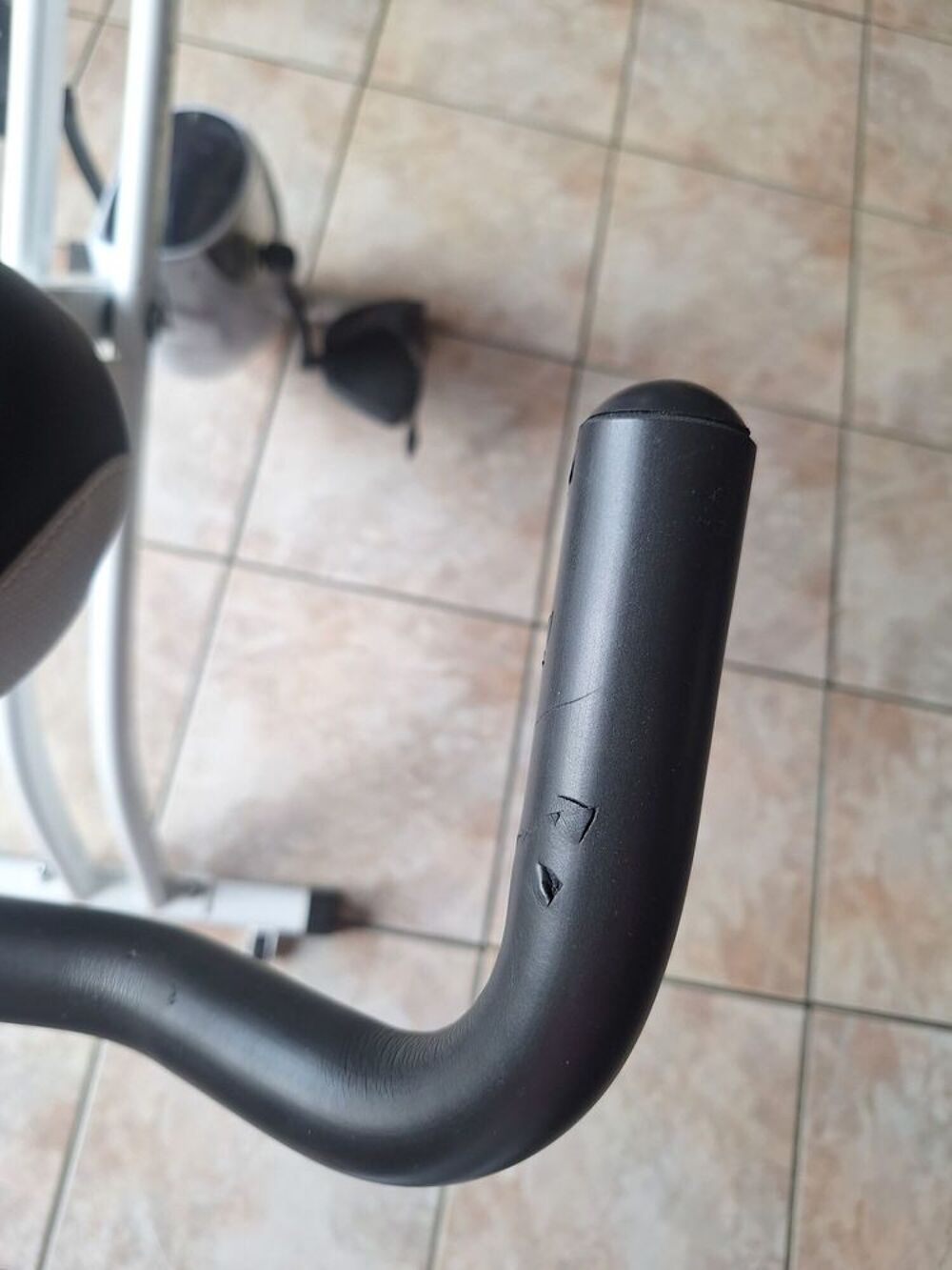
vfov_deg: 73.9
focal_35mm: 23
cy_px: 635
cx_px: 476
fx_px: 843
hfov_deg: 58.9
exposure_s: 1/50
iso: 40
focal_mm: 5.54
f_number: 1.8
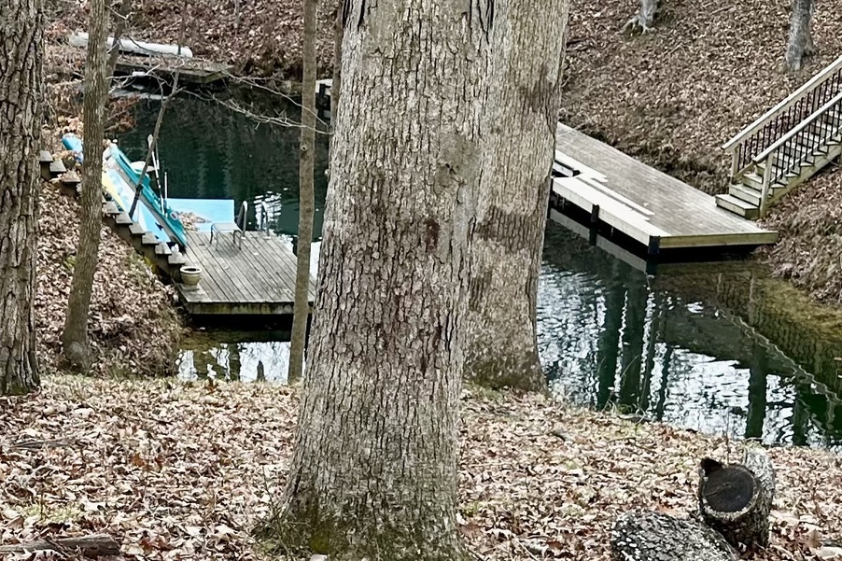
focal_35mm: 85
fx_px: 1988
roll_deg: +1.5
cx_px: -156
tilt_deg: -17.4
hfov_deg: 22.2
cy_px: 339
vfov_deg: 16.1
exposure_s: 1/803
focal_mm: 6.86
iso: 80
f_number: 1.78
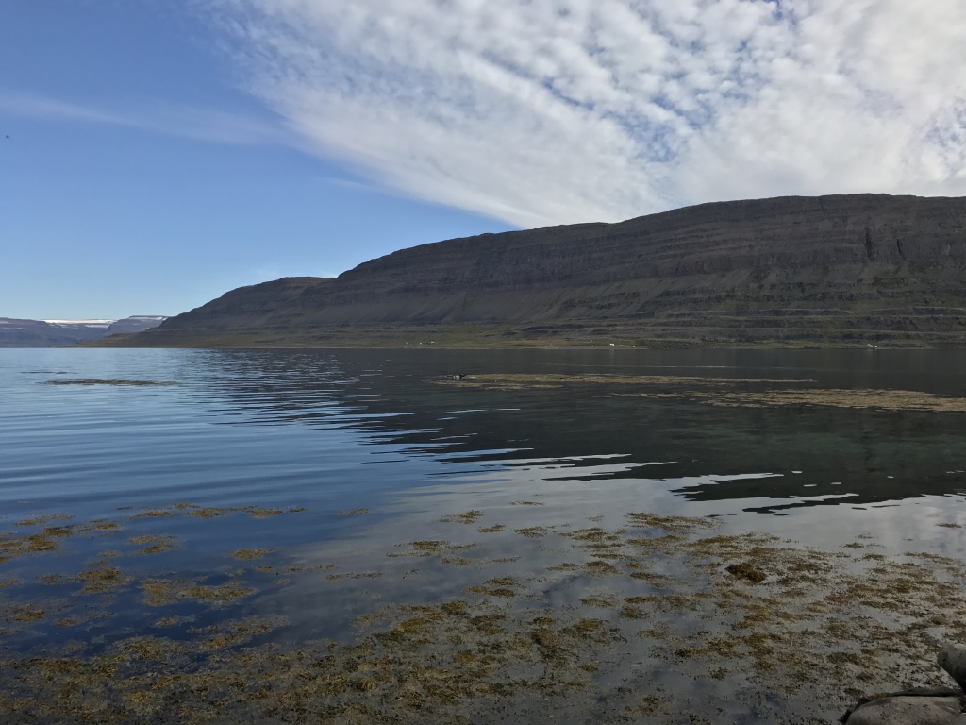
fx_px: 781
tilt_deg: +0.5
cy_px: 362
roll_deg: +0.0
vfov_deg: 49.7
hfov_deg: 63.4
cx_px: 483
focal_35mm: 28
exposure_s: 1/2283
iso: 20
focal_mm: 3.99
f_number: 1.8
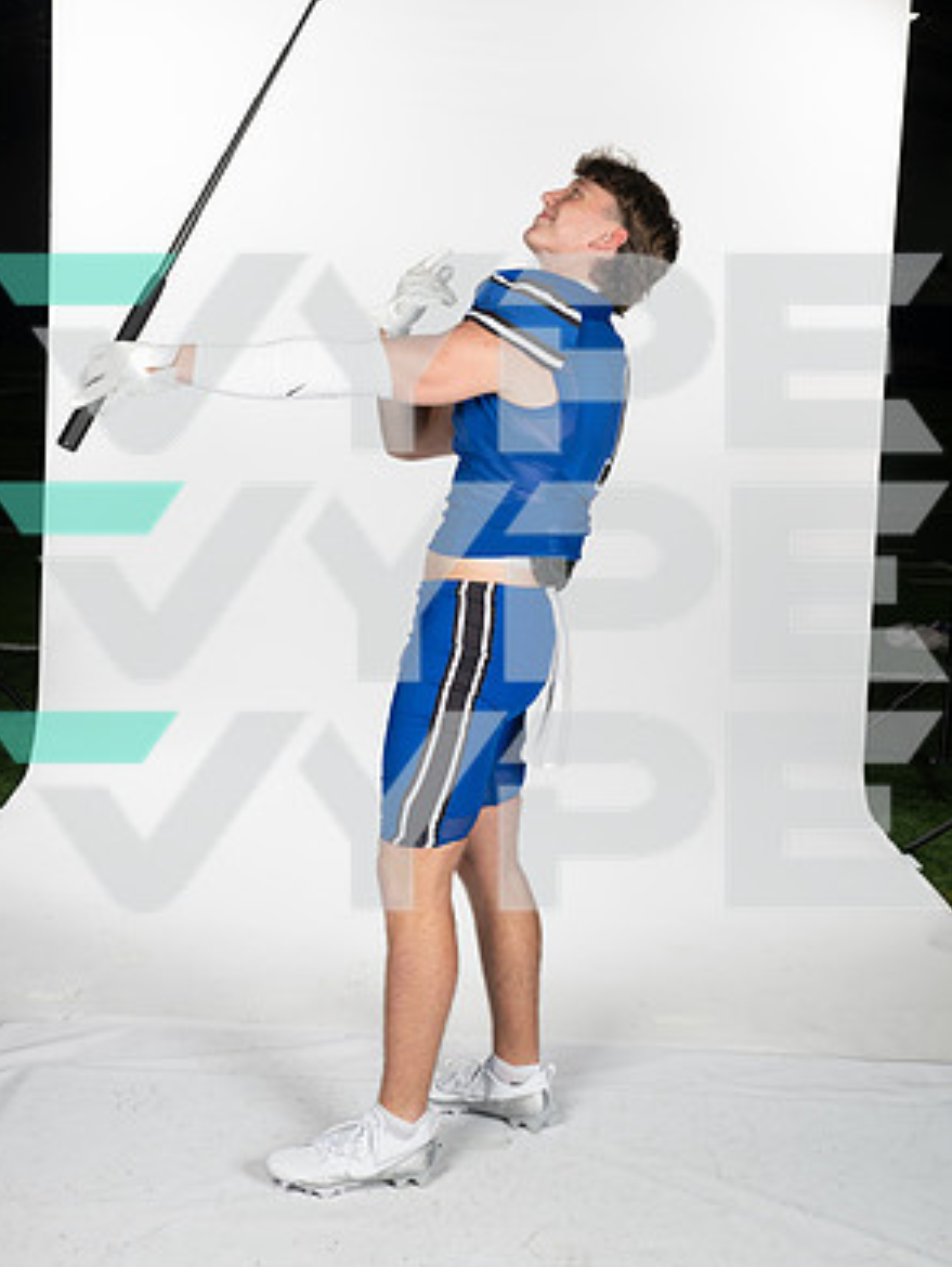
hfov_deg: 28.6
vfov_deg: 37.4
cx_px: 468
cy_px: 585
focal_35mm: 51
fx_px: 1868
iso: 250
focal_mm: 46
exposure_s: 1/400
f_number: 7.1
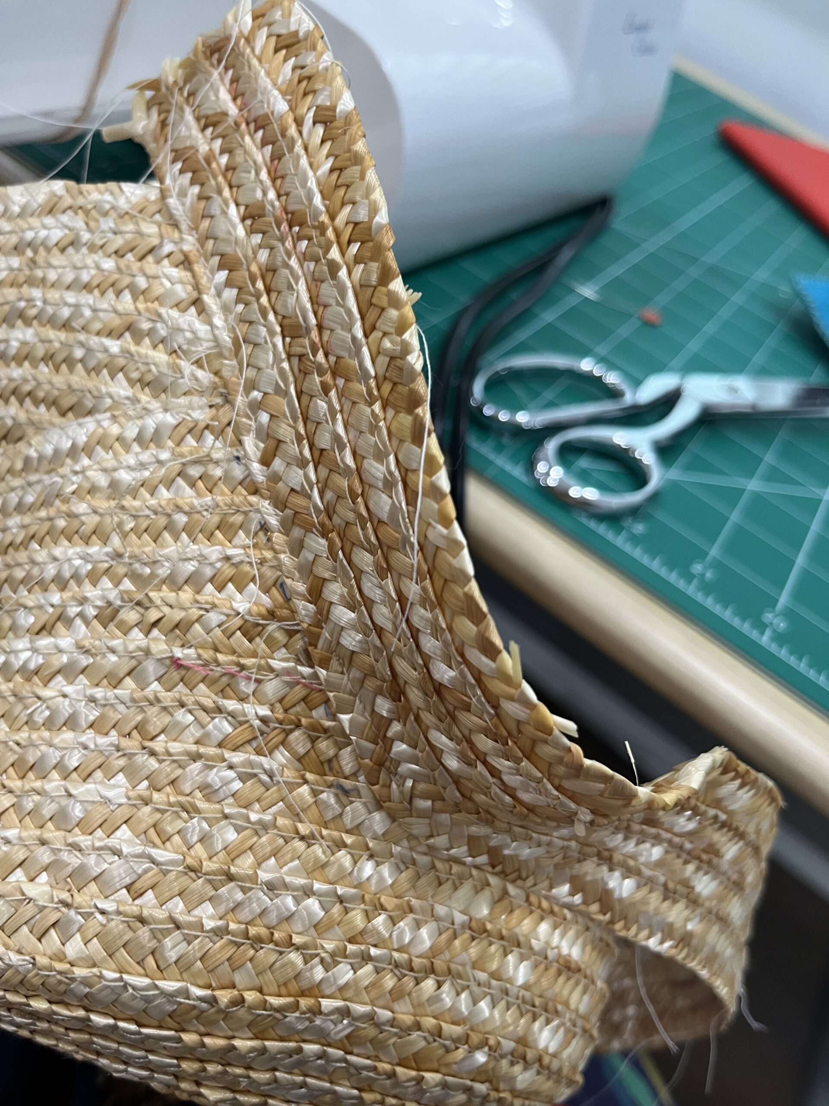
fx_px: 830
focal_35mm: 26
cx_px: 414
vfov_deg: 67.3
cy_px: 553
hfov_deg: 53.1
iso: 125
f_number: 1.6
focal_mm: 5.1
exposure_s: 1/87
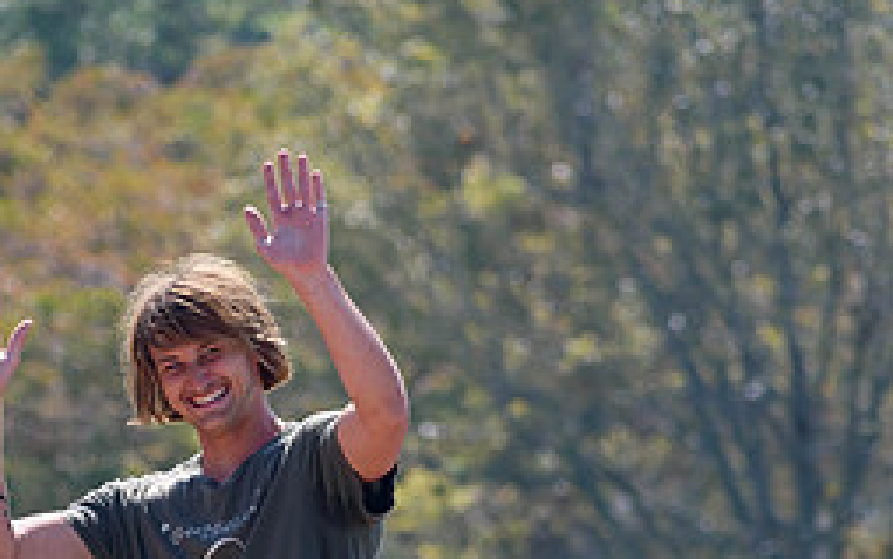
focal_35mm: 768
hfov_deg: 2.7
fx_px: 18699
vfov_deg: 1.7
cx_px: 313
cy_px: 543
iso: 400
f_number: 5.6
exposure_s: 1/1250
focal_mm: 220
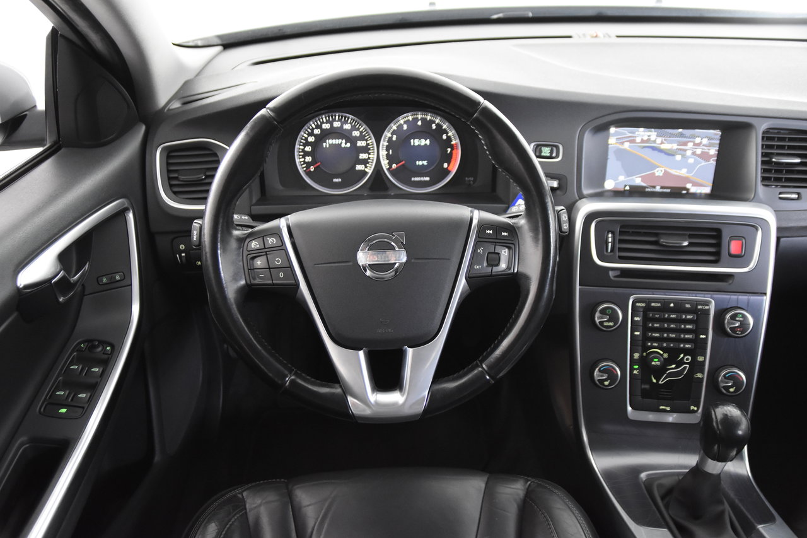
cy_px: 269
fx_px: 672
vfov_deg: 43.6
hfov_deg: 61.9
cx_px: 404
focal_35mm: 30
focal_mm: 20
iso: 2800
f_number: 2.8
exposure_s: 1/30
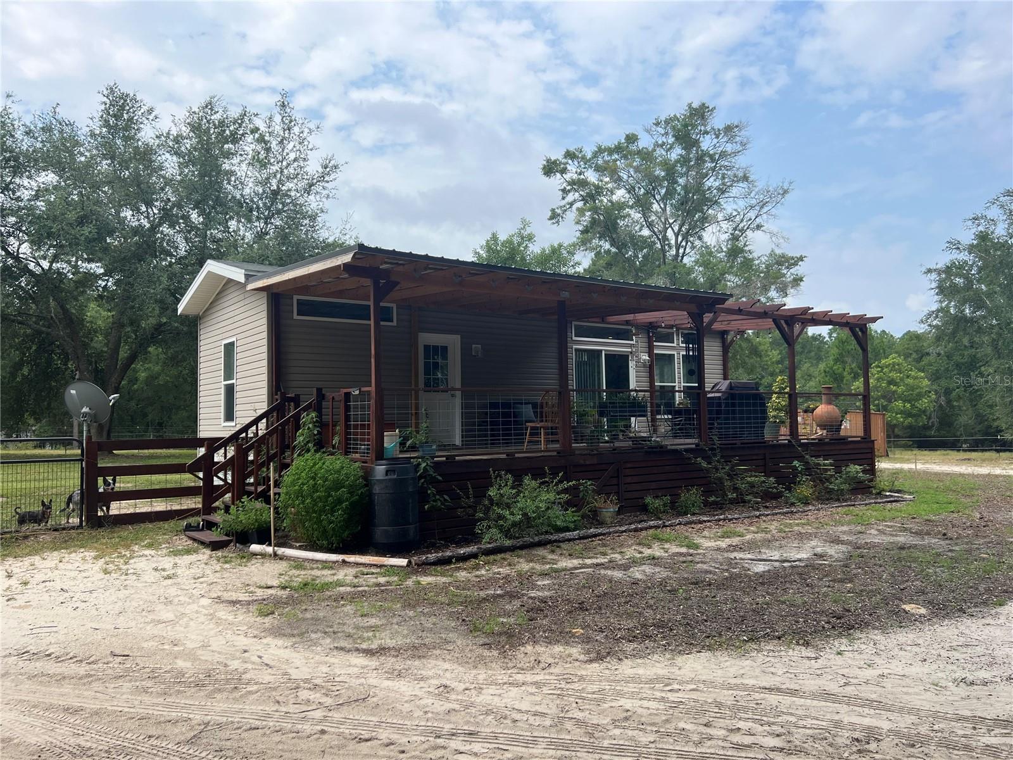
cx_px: 506
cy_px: 380
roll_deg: +1.8
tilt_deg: +2.5
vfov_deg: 53.1
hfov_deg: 67.3
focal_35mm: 26
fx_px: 761
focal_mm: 5.7
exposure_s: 1/2994
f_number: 1.5
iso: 50
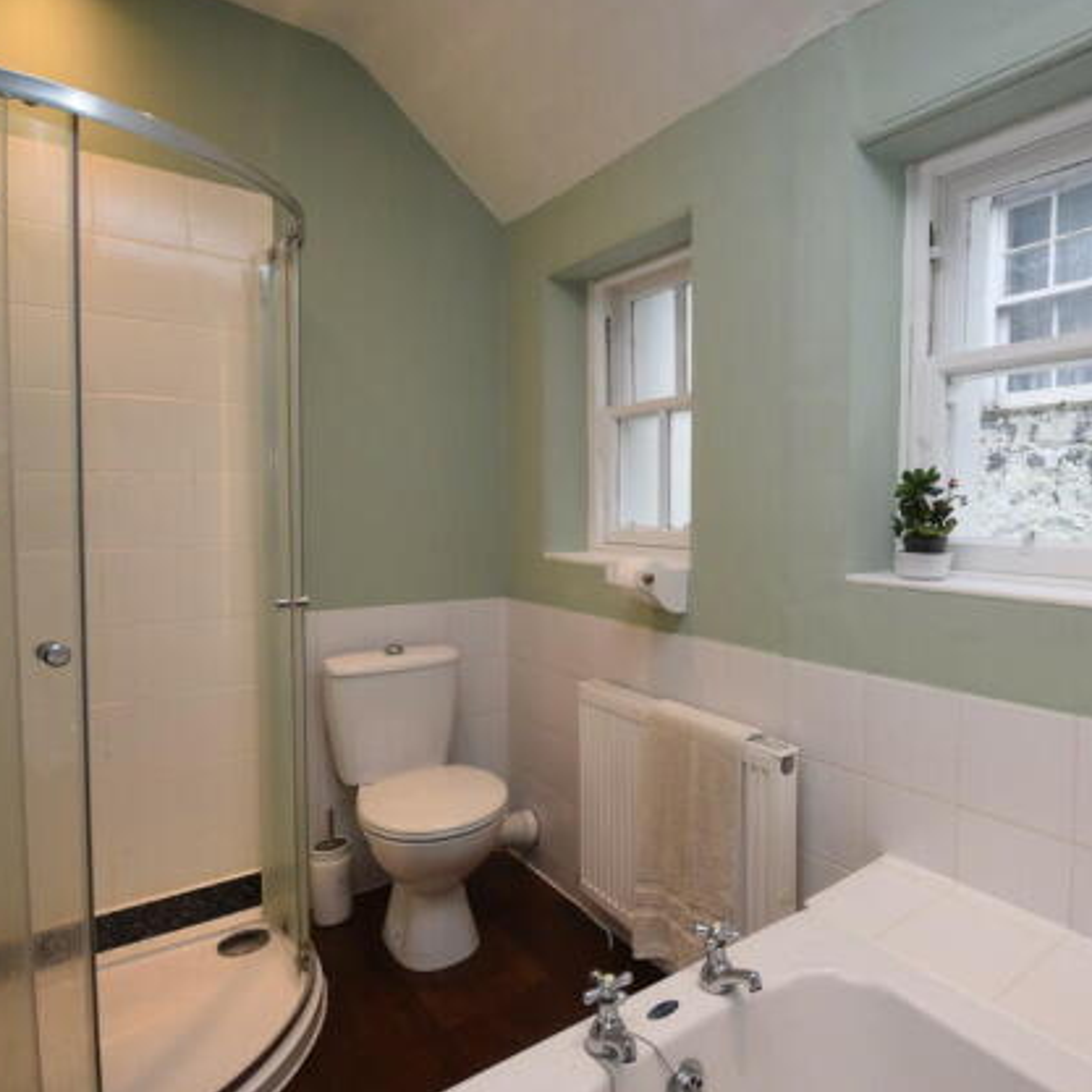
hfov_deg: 72.3
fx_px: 714
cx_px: 738
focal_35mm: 20
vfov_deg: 74.8
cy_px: 538
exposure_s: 1/100
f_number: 5
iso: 800
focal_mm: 10
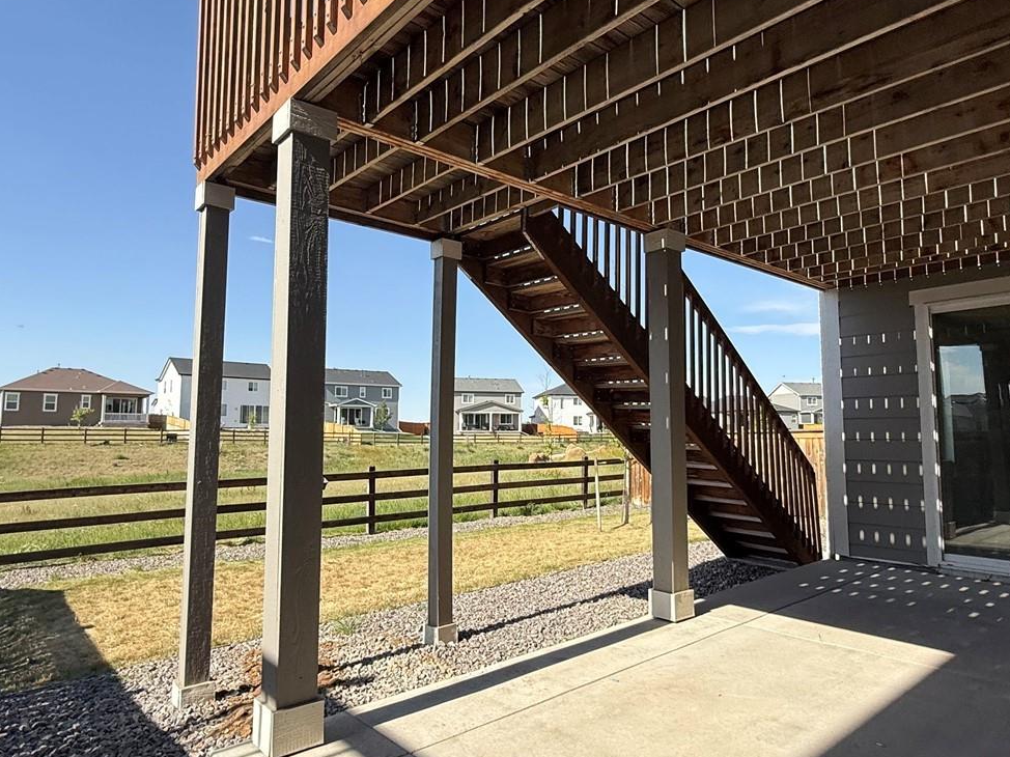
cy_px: 374
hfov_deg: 73.9
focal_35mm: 23
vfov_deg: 58.9
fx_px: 671
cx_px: 528
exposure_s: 1/1534
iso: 50
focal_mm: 2.22
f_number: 2.2
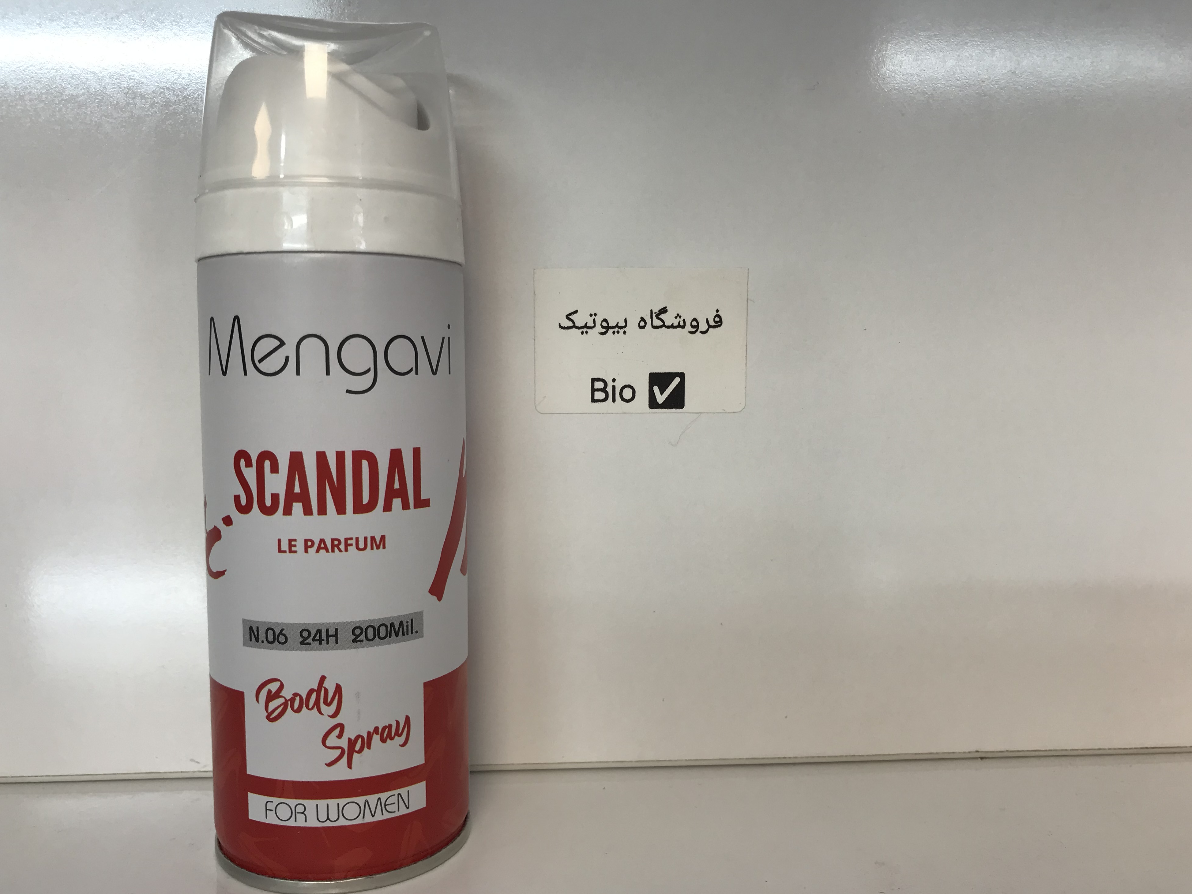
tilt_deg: -5.8
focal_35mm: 29
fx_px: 999
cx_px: 587
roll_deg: -0.9
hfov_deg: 61.7
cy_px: 450
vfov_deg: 48.2
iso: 20
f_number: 1.8
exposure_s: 1/101
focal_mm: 3.99
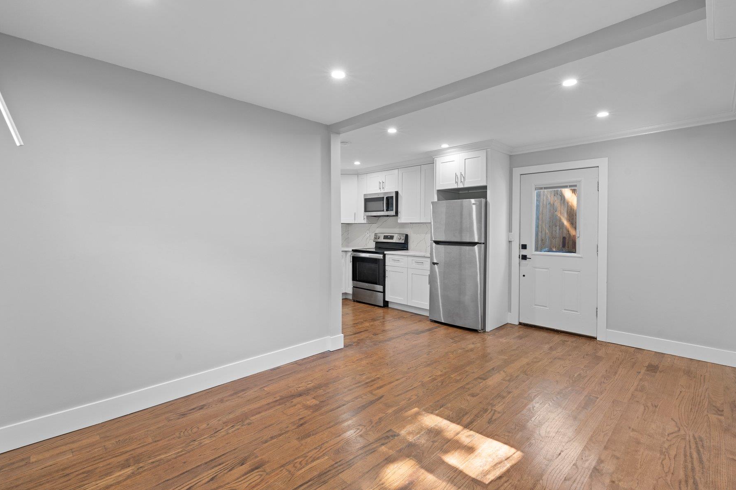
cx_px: 372
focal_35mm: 16
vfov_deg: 73.7
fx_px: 327
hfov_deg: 96.7
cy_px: 242
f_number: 10
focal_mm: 14
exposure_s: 1/2.5
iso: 500
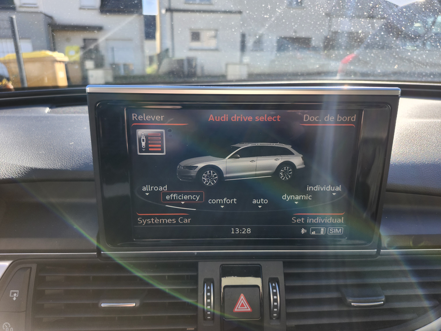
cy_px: 166
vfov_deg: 58.9
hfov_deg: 73.9
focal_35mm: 23
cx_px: 220
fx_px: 293
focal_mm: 5.54
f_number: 1.8
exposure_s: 1/256
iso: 25
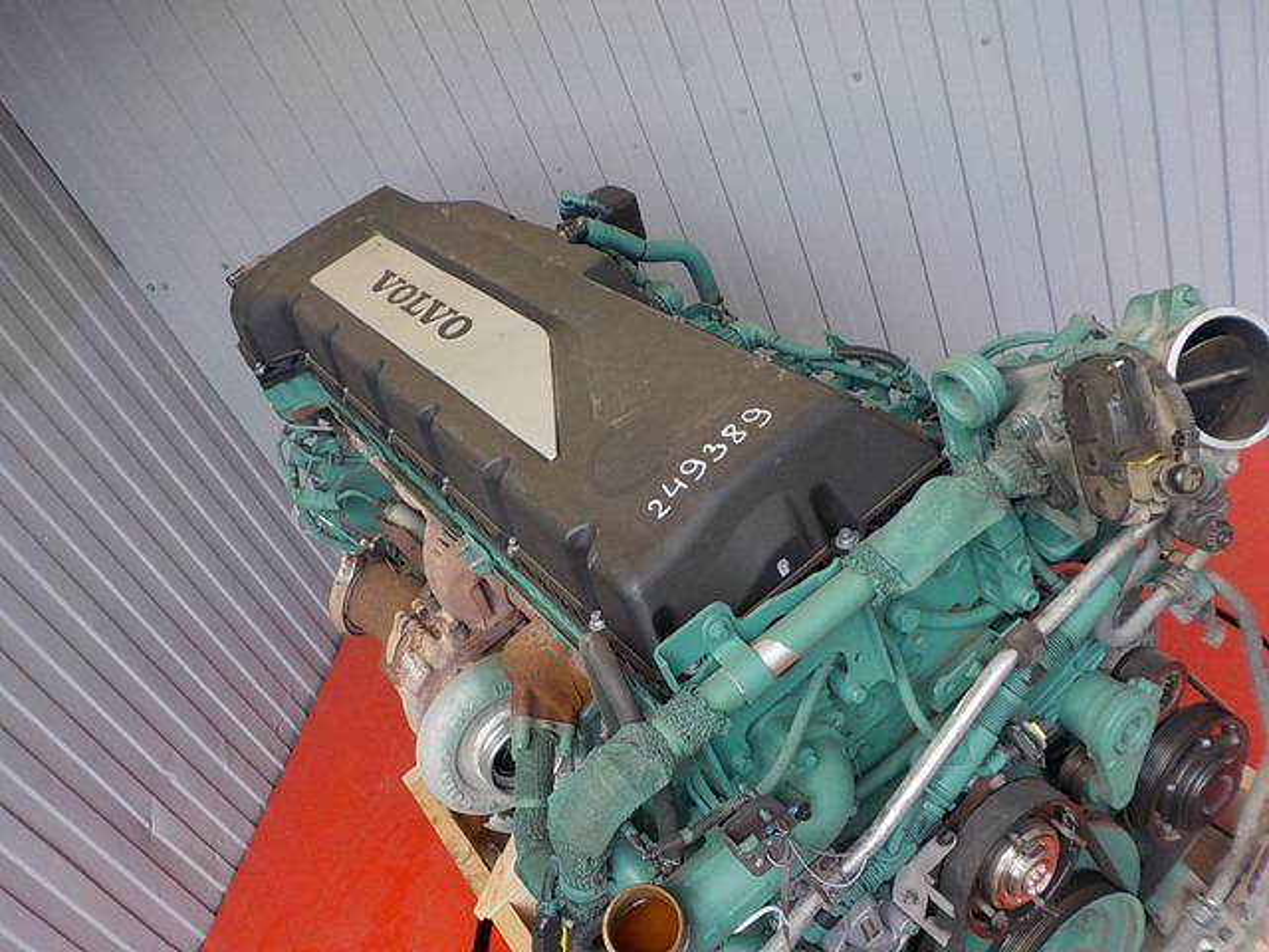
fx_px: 1100
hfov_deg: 60.0
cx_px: 634
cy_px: 476
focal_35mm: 30
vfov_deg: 46.8
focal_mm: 4.1
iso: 125
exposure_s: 1/80
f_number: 3.3
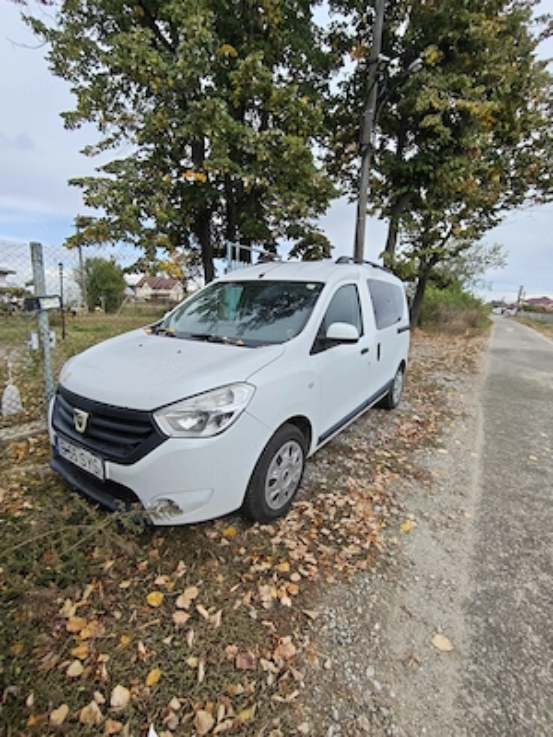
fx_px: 320
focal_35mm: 15
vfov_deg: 98.2
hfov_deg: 81.7
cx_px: 276
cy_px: 368
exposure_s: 1/1190
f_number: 2.2
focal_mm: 1.6
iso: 50
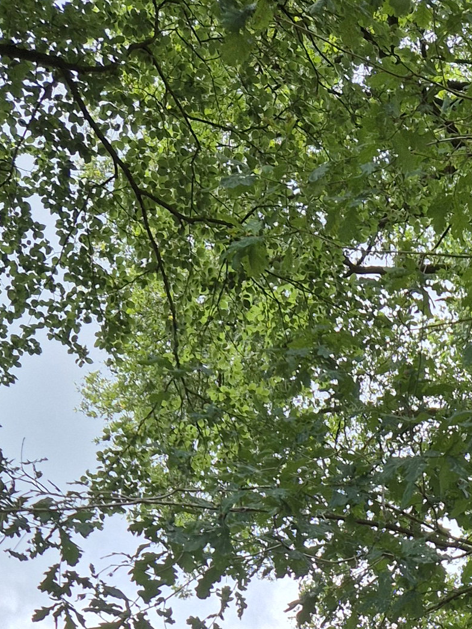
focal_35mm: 88
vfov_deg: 18.8
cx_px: 524
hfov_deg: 16.3
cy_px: 1019
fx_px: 1600
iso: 25
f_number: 1.8
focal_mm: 5.4
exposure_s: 1/540
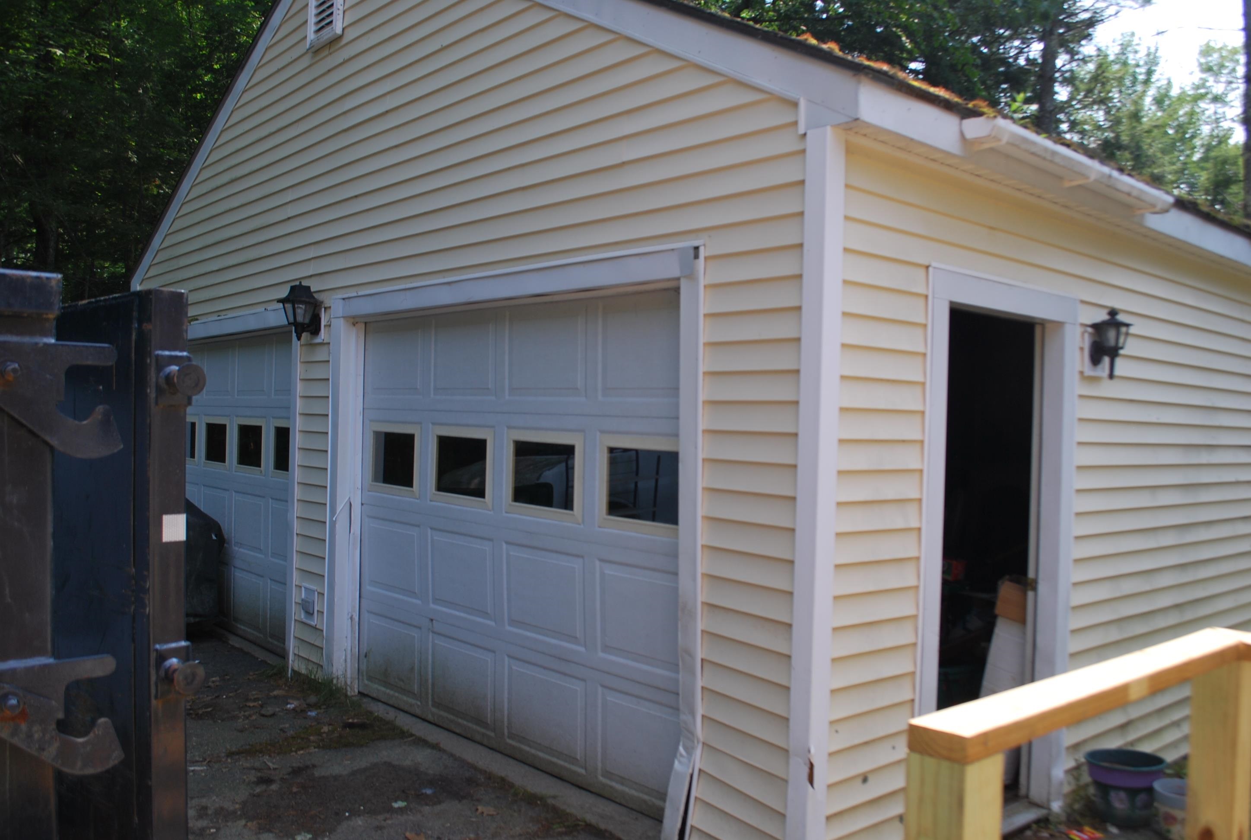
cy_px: 420
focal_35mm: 30
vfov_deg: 43.8
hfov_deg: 61.8
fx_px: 1045
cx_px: 626
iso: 100
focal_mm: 20
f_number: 6.3
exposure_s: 1/160
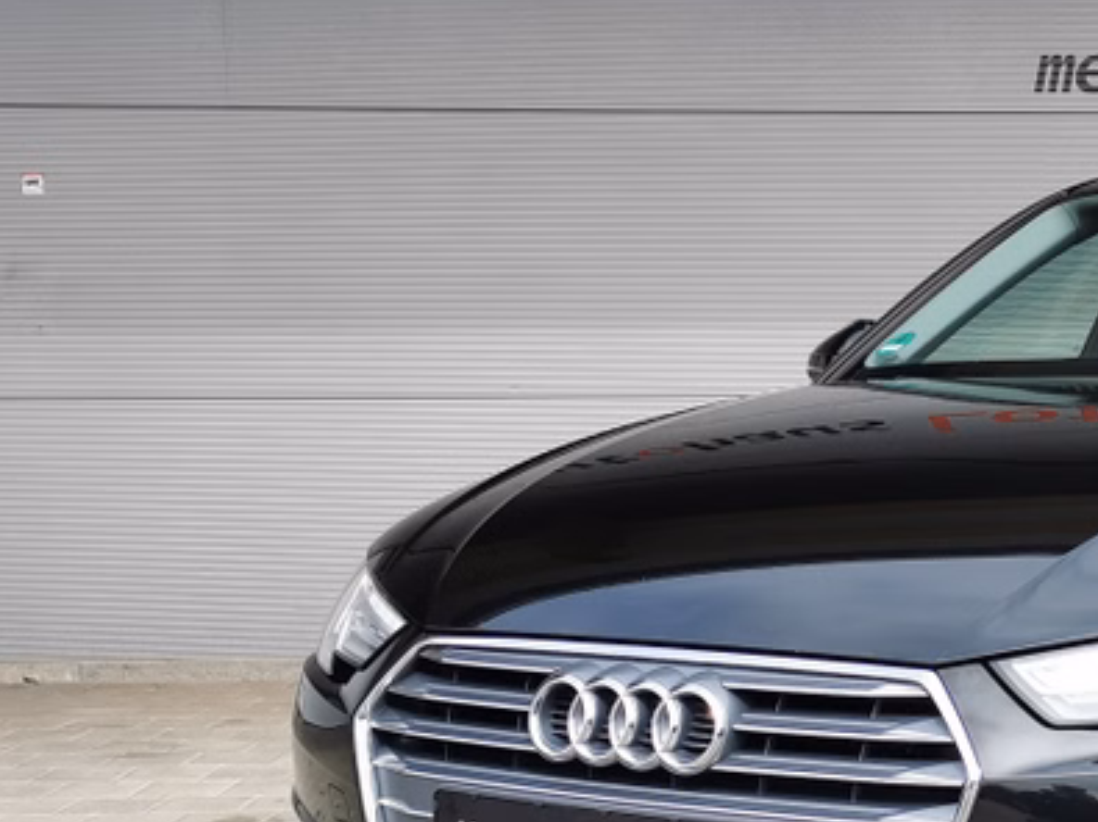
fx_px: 2315
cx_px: 1040
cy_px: 572
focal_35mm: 73
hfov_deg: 25.6
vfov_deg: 20.1
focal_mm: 5.58
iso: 50
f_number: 1.8
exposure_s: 1/1166
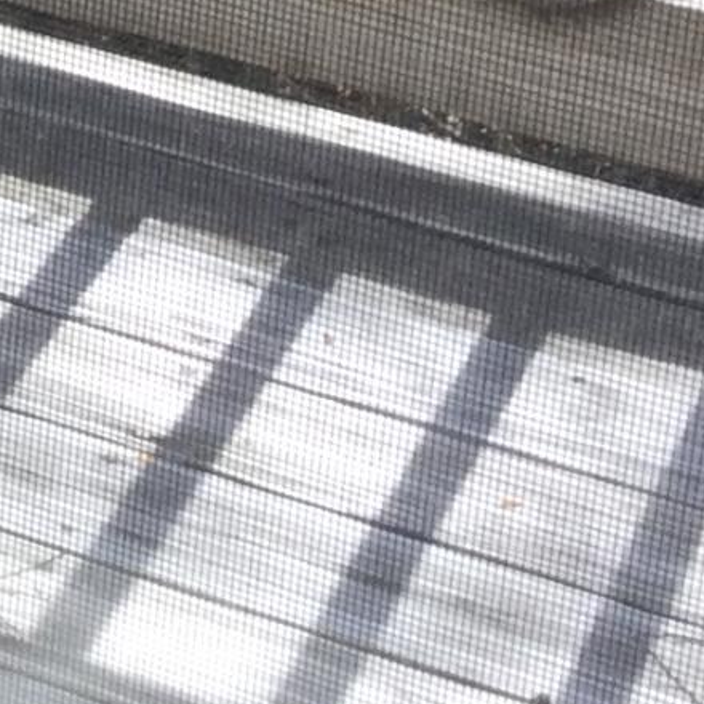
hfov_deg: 8.7
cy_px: -546
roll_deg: -0.7
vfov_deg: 9.0
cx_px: -877
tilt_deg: -17.0
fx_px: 4303
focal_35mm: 187
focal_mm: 3.3
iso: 32
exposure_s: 1/120
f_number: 2.4
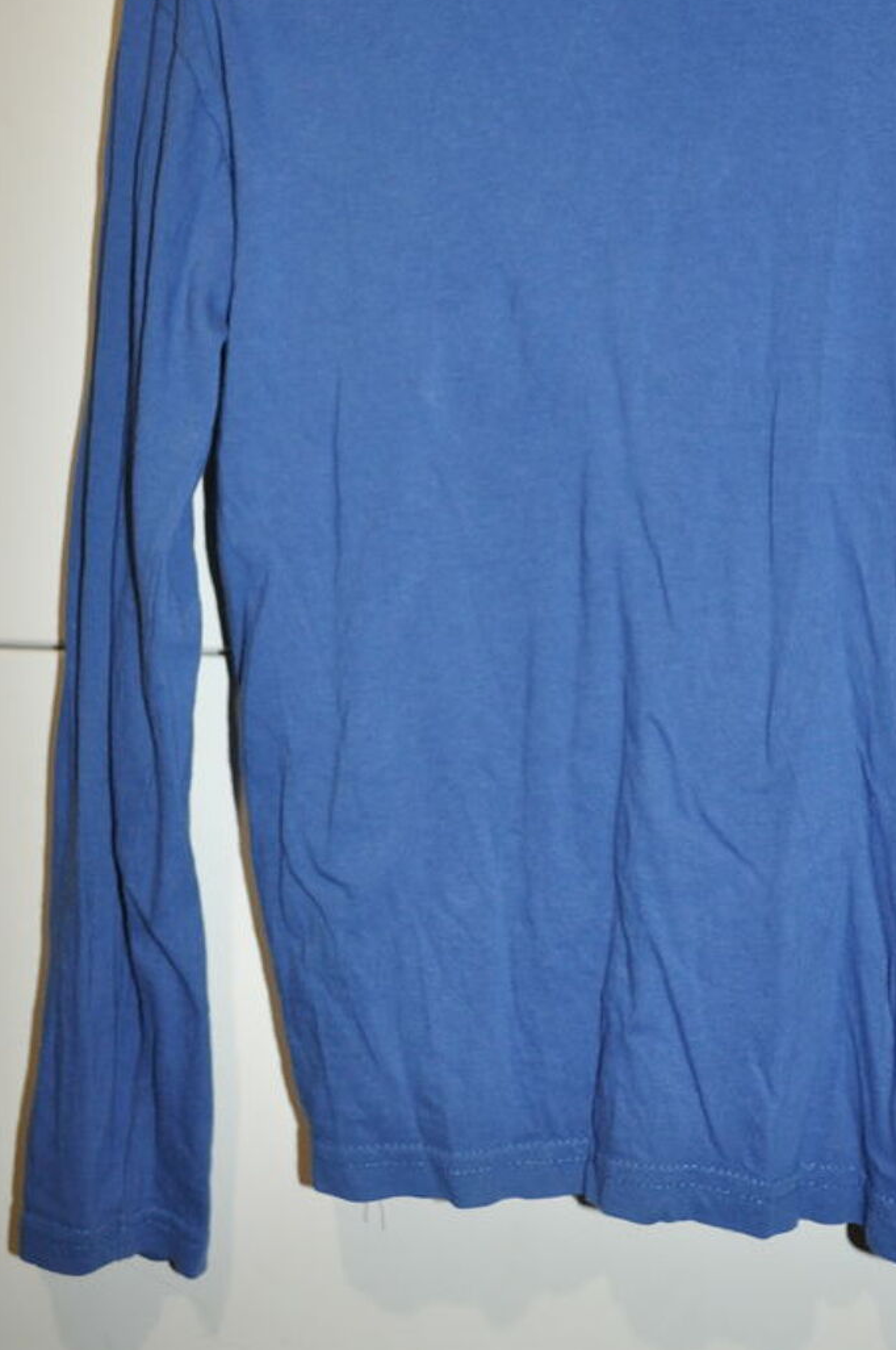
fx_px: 1647
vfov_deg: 44.4
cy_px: 549
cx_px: 611
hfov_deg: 30.2
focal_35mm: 44
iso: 800
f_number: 3.8
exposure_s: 1/60
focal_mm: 20
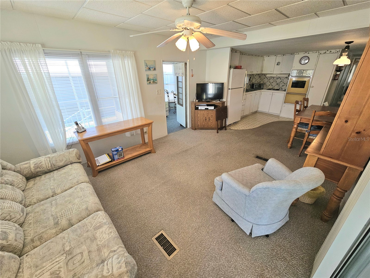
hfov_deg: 106.2
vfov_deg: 89.9
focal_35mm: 13
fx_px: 139
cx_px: 185
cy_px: 139
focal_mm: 2.2
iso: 100
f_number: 2.2
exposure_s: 1/120
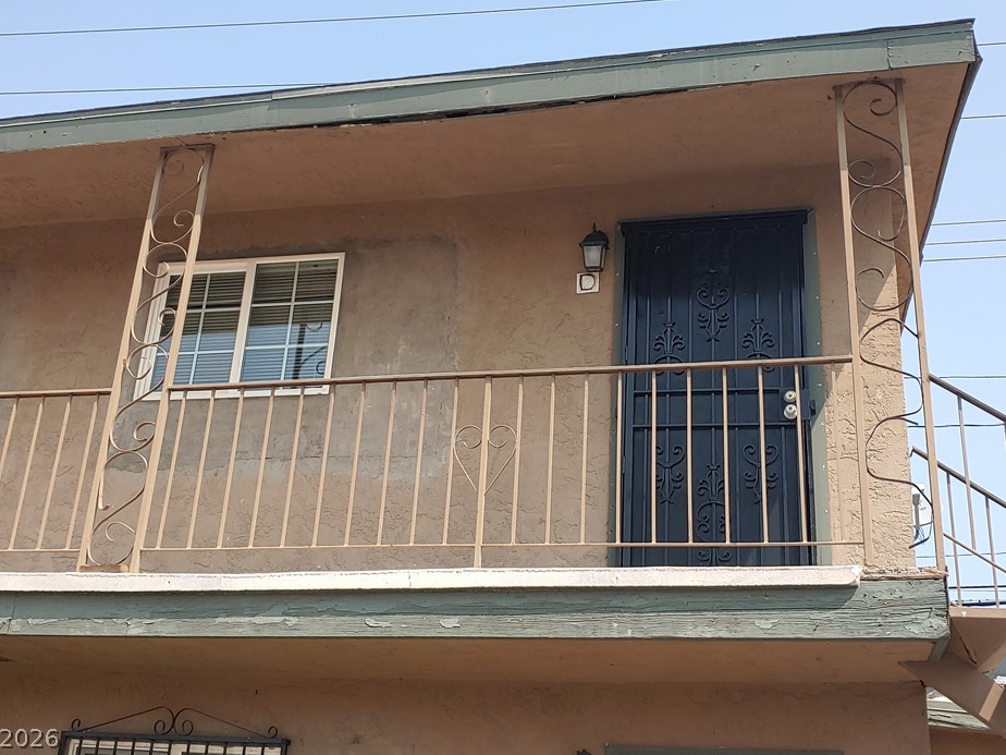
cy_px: 338
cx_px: 498
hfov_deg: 45.8
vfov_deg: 35.1
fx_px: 1192
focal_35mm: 41
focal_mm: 4.23
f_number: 1.5
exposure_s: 1/1887
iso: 50
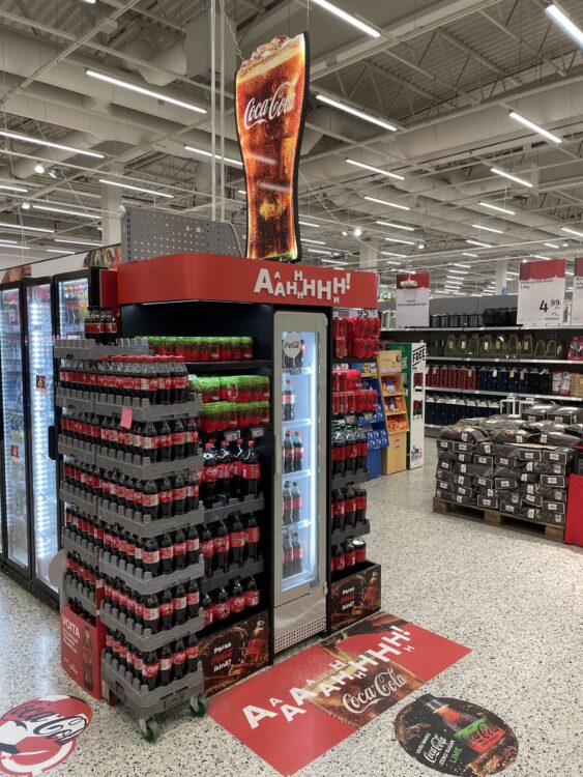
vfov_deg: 67.3
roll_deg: +0.1
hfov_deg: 53.1
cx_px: 292
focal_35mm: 26
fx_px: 584
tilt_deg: -4.6
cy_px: 388
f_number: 1.6
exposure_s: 1/100
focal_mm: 4.2
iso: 125
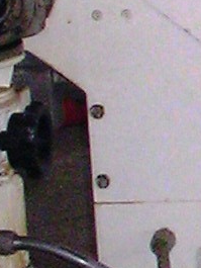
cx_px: 510
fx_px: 2212
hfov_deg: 5.0
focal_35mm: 286
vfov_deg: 6.9
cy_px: 29
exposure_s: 1/50
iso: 200
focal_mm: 5.7
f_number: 2.8
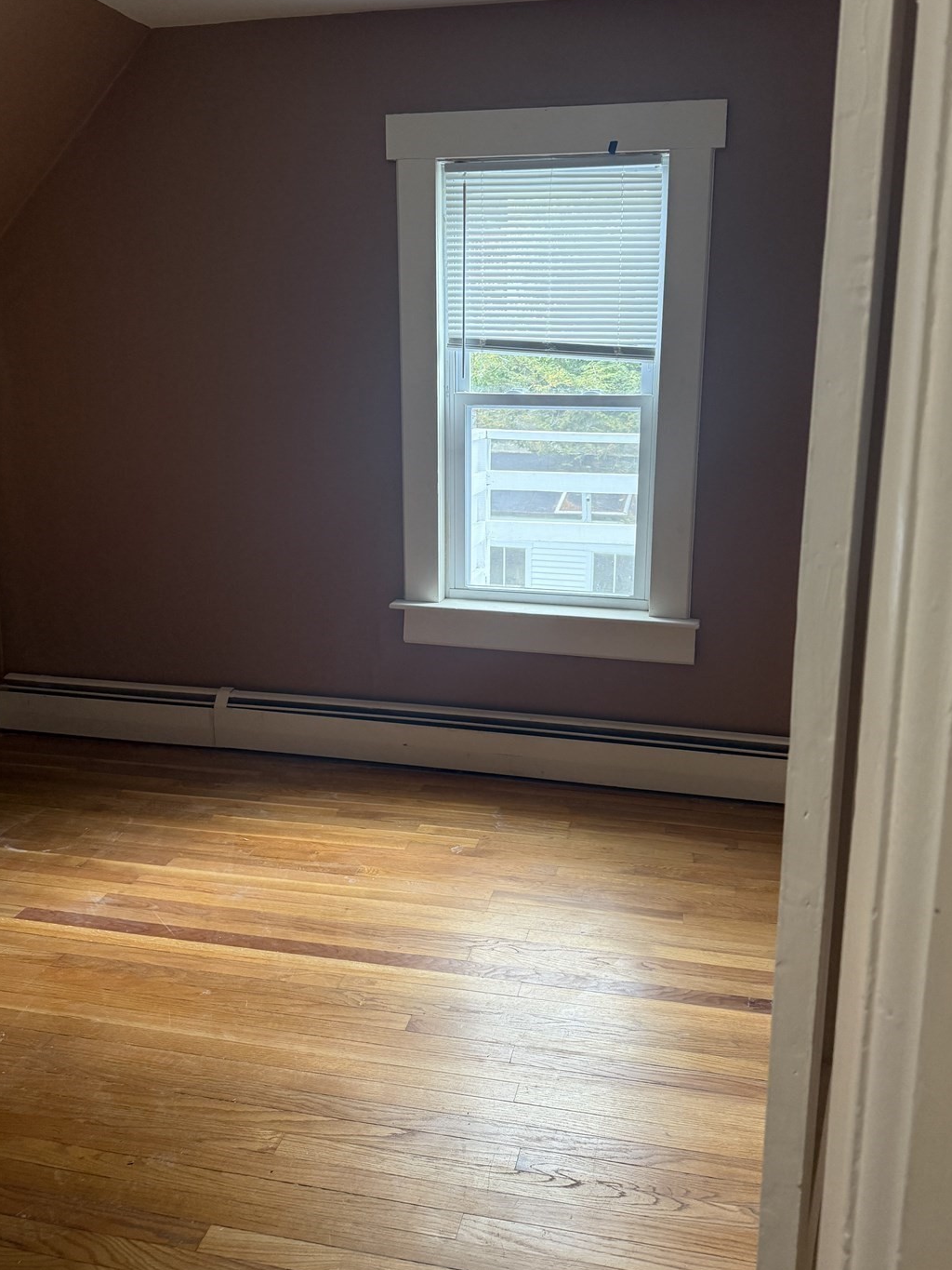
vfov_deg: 65.1
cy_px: 567
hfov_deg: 51.3
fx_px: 990
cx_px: 515
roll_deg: -0.6
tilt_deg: -11.2
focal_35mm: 27
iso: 250
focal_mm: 6.76
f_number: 1.78
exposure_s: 1/60
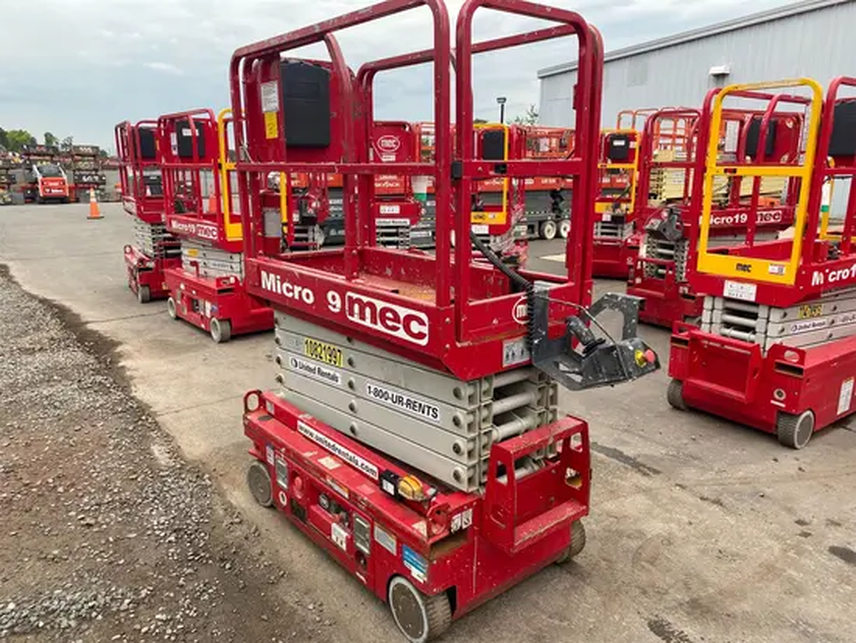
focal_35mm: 26
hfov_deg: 67.3
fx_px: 643
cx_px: 428
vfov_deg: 53.1
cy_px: 322
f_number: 1.8
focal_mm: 4.25
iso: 32
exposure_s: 1/384
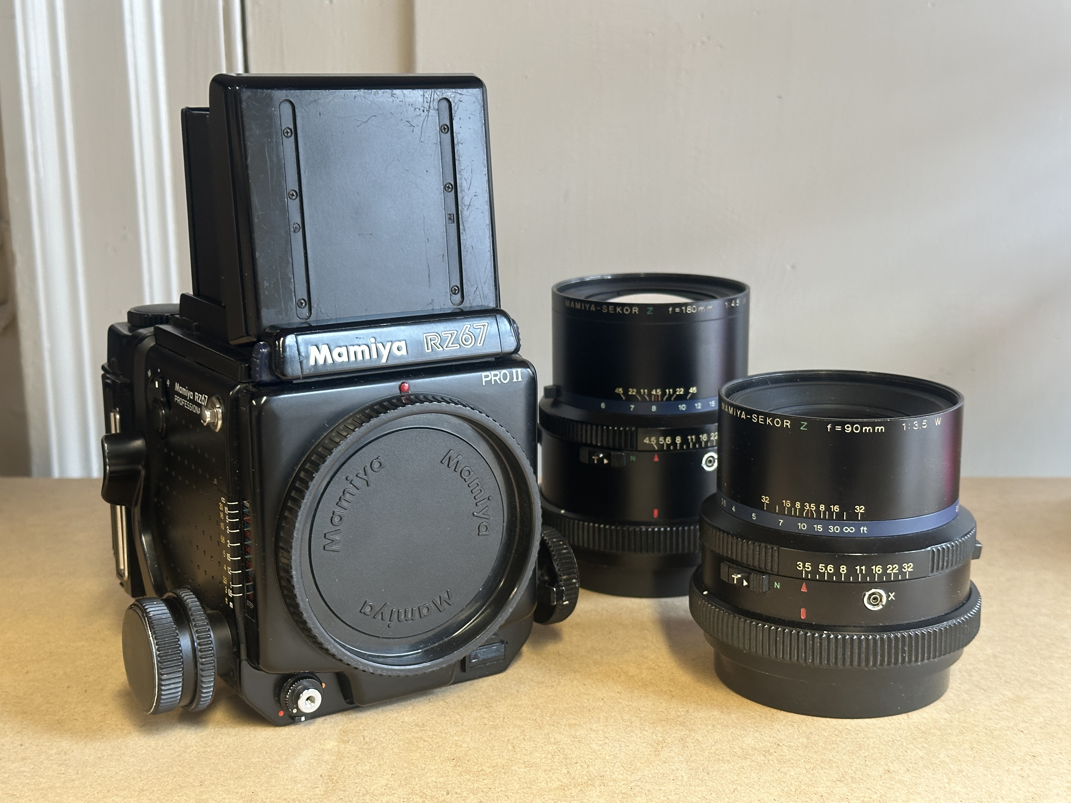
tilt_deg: -12.6
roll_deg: +0.6
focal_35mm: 49
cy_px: 402
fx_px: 1516
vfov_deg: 29.7
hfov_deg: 38.9
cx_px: 538
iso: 200
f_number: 1.78
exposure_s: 1/33
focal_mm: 6.86
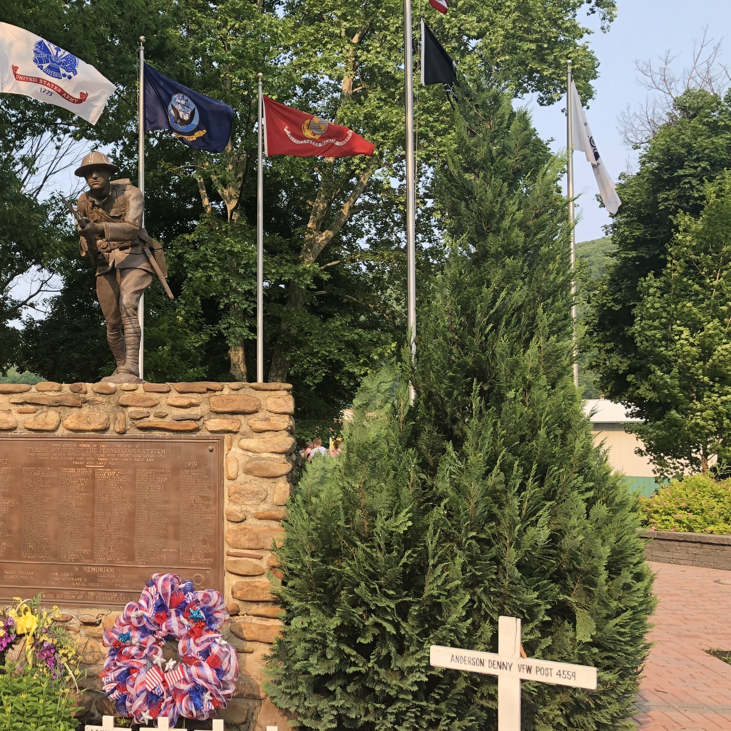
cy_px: 384
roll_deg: -0.9
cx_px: 127
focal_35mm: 41
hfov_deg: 39.0
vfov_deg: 40.9
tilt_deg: +4.6
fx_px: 980
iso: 20
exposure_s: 1/461
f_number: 1.8
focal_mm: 3.99
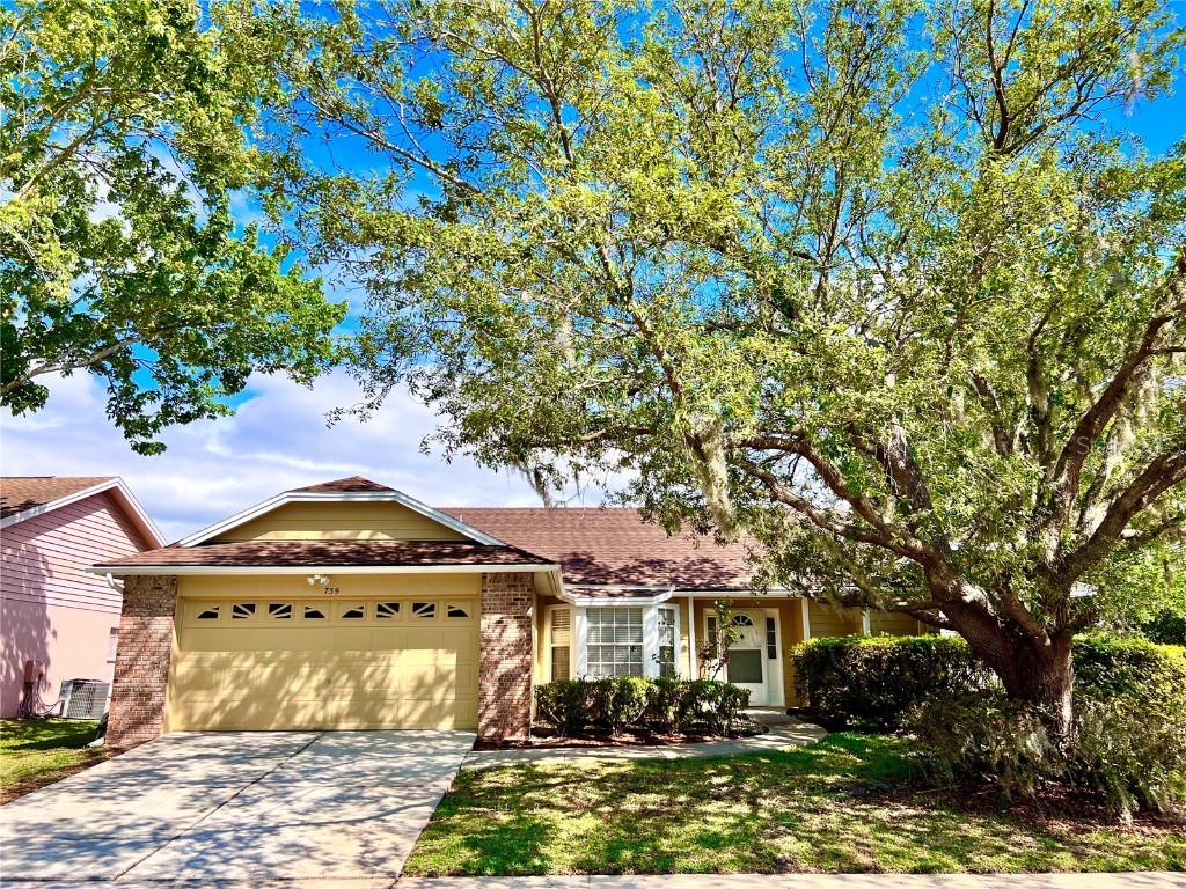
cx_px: 593
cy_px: 444
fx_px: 891
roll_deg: +0.1
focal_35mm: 26
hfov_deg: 67.3
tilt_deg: +13.9
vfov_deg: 53.1
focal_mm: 5.7
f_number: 1.5
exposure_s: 1/2695
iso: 50
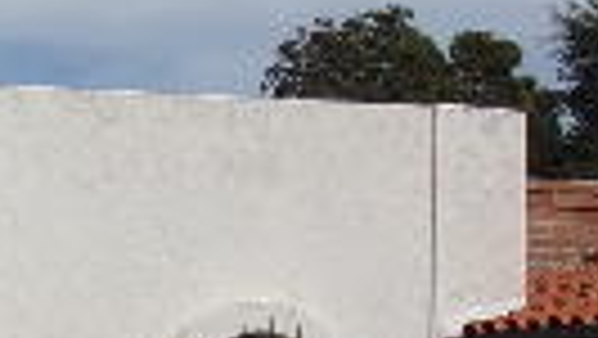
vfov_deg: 5.0
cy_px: 406
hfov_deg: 8.7
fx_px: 3840
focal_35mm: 242
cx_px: -342
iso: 80
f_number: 13.71
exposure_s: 1/160
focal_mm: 8.3
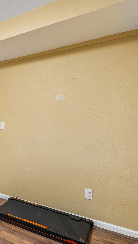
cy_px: 121
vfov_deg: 70.2
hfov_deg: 33.5
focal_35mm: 27
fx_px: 174
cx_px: -34
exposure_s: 1/15
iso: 500
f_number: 8
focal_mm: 11
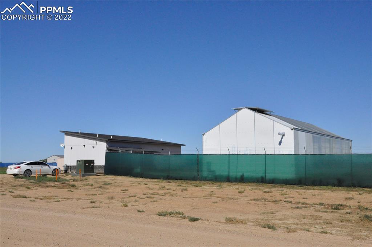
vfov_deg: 34.1
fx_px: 402
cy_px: 124
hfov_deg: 49.6
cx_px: 186
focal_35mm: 39
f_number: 20
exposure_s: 1/1600
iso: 2000
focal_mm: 26
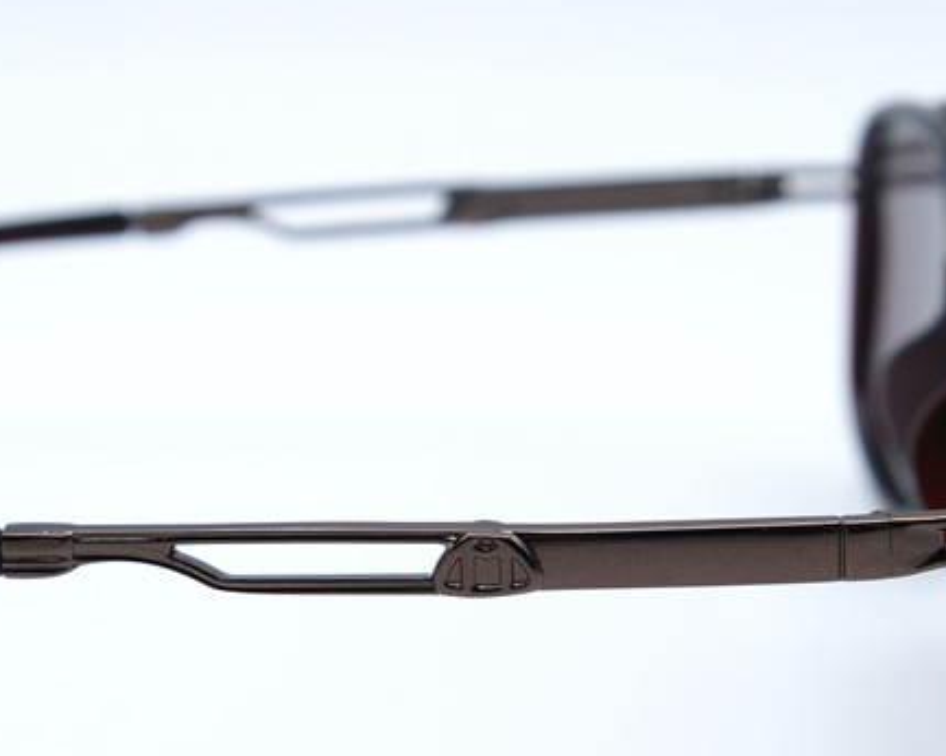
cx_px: 238
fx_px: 3274
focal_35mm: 117
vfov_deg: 13.1
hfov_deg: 16.4
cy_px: 594
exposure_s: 1/220
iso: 160
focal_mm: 35.8
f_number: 5
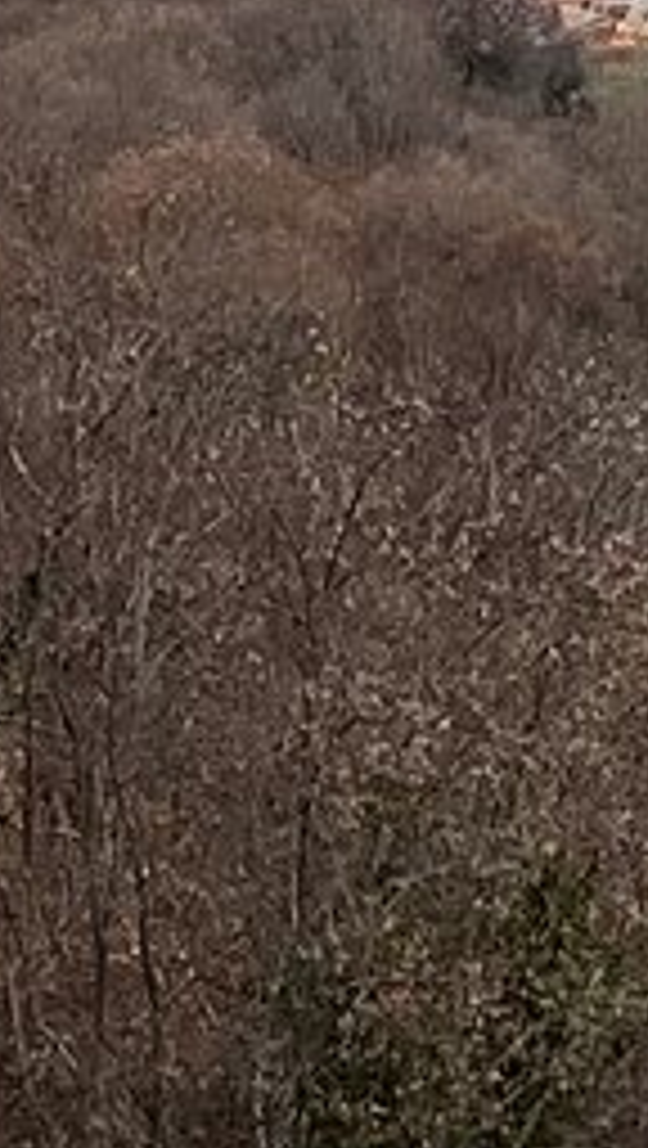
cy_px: -1549
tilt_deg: +3.7
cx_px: 832
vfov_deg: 8.8
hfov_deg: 5.5
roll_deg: +1.0
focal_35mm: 222
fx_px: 6761
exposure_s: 1/1225
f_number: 1.6
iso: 32
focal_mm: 5.1
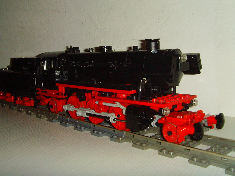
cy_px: 79
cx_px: 111
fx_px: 292
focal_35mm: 43
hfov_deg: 43.8
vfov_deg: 33.6
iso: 200
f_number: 3.5
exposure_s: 1/45
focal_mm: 6.6
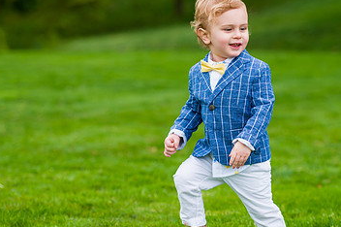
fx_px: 1807
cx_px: 225
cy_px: 81
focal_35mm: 191
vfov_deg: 7.2
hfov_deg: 10.8
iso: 200
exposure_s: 1/800
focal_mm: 116
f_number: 3.5
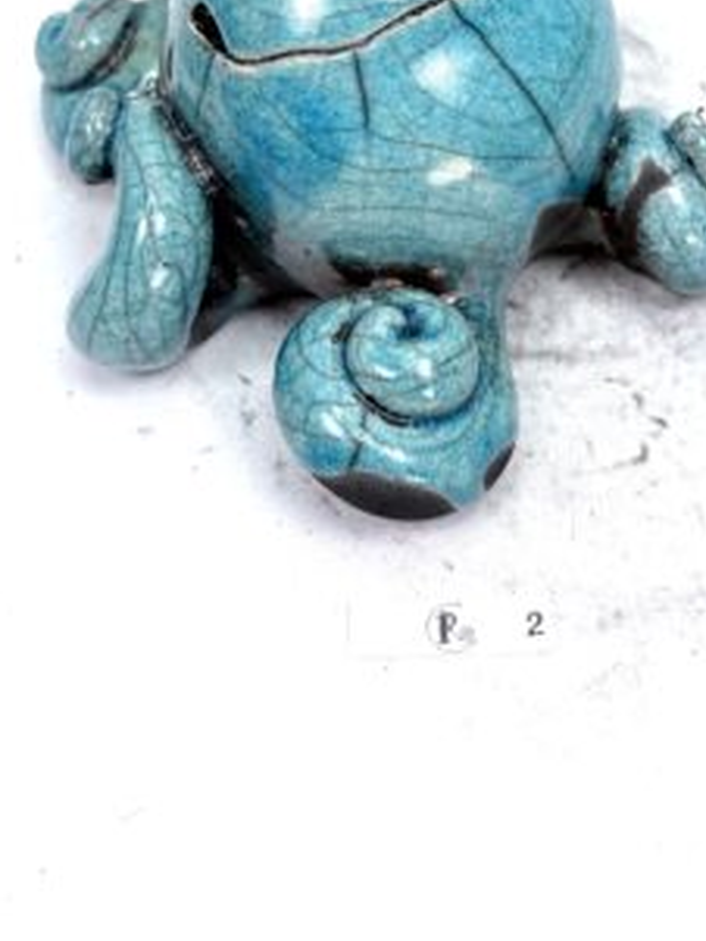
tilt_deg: -48.5
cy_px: 174
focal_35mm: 46
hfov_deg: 31.5
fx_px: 1250
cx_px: 412
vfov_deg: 39.4
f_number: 1.6
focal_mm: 5.96
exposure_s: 1/339
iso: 50
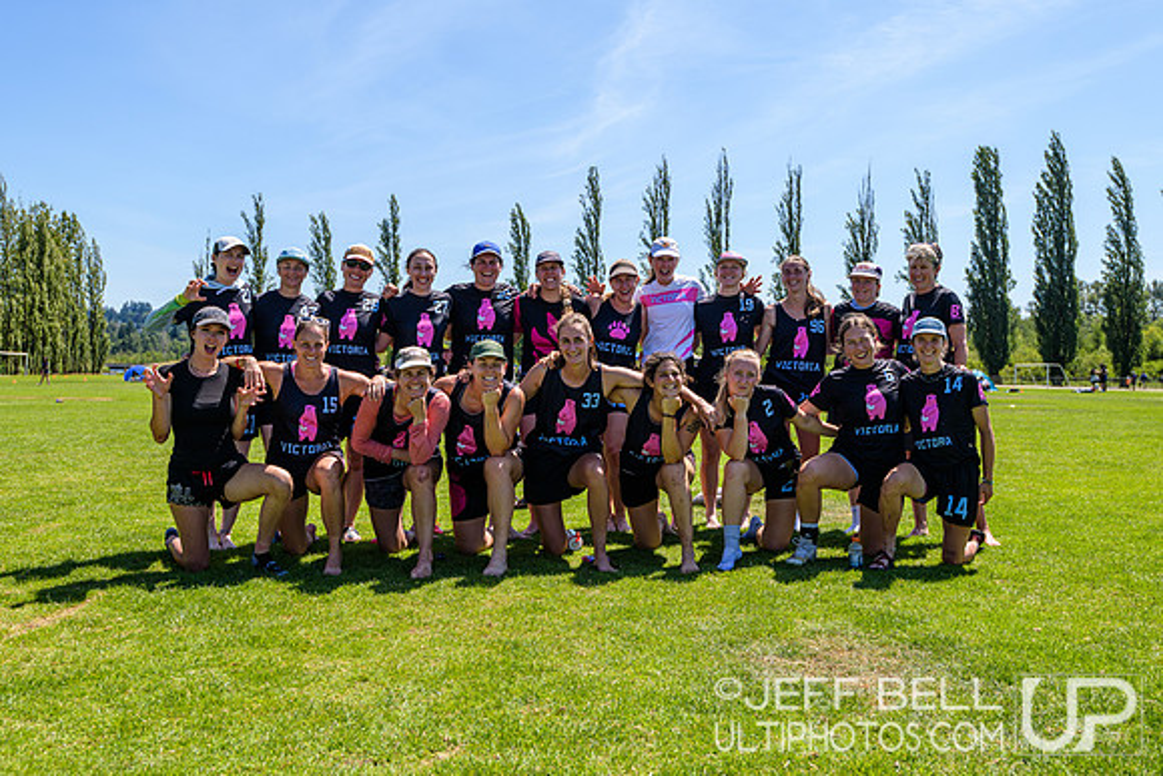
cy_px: 388
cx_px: 582
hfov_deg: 58.7
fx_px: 1034
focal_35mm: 32
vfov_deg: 41.1
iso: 90
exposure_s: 1/500
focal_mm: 32
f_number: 5.6
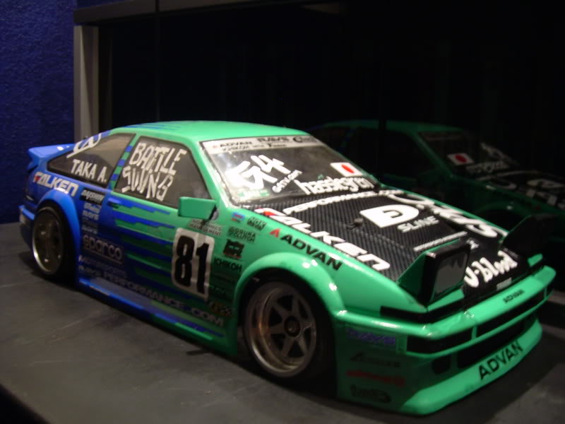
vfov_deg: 37.7
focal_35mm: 38
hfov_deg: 49.0
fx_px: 620
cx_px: 282
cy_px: 212
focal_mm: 6.3
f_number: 2.8
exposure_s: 2
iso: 100
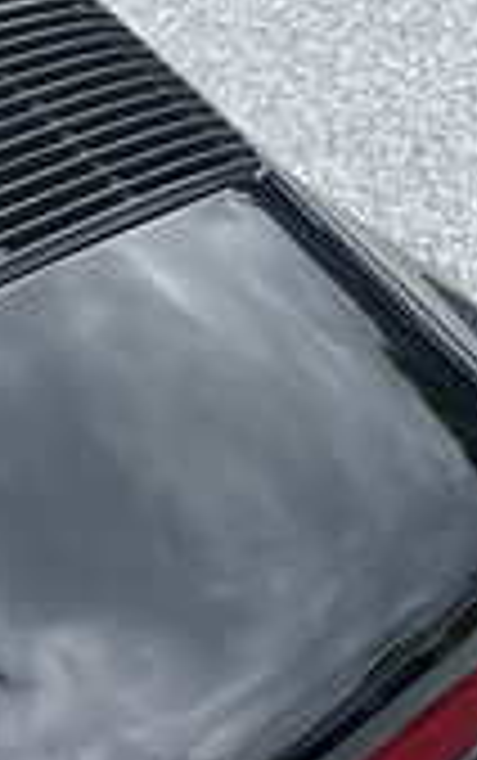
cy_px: 387
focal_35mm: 125
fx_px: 2593
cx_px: -891
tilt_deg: -25.1
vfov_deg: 16.7
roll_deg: +0.1
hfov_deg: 8.9
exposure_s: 1/840
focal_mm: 5.1
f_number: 1.6
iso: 50
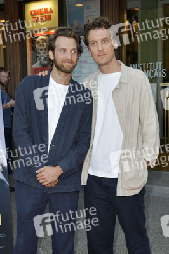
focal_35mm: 50
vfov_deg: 39.6
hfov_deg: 26.9
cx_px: 84
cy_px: 127
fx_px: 353
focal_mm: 50
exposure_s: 1/200
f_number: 6.3
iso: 640
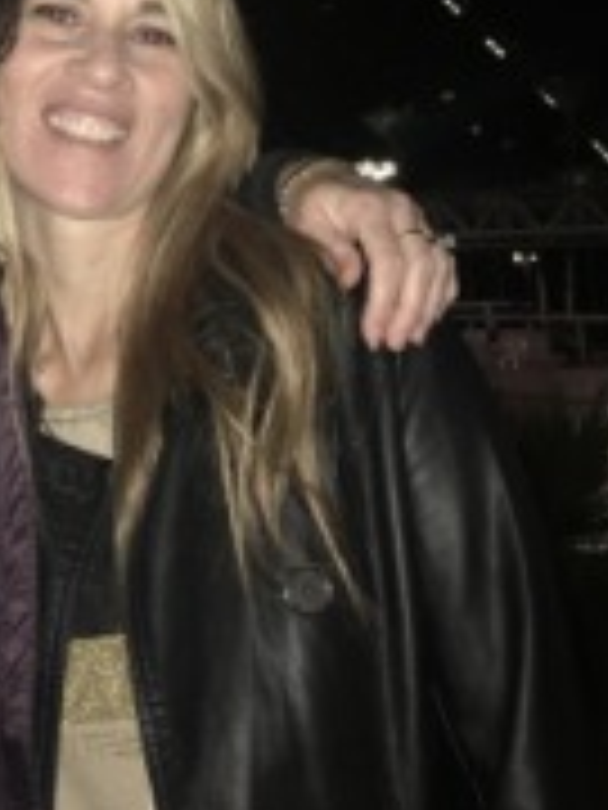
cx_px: 135
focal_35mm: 59
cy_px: 4
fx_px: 1382
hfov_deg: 24.5
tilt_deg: +16.1
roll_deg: +1.5
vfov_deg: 30.4
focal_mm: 4.15
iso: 100
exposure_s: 1/16
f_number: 2.2
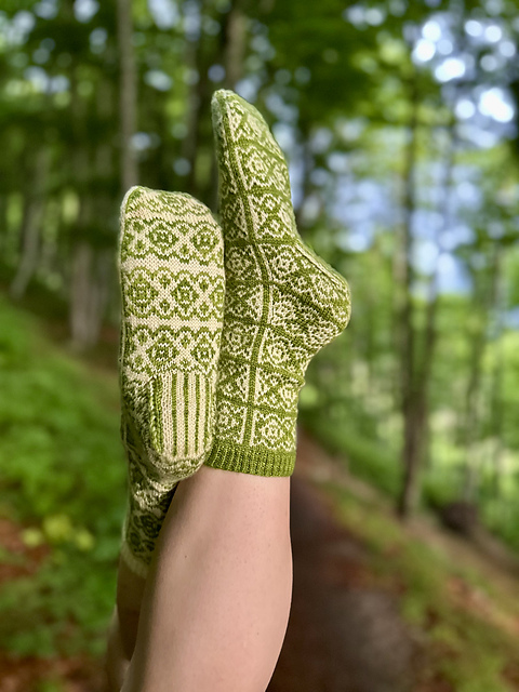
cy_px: 346
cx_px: 260
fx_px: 480
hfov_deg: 56.8
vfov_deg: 71.6
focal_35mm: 24
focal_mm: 6.86
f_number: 1.78
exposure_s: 1/60
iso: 800
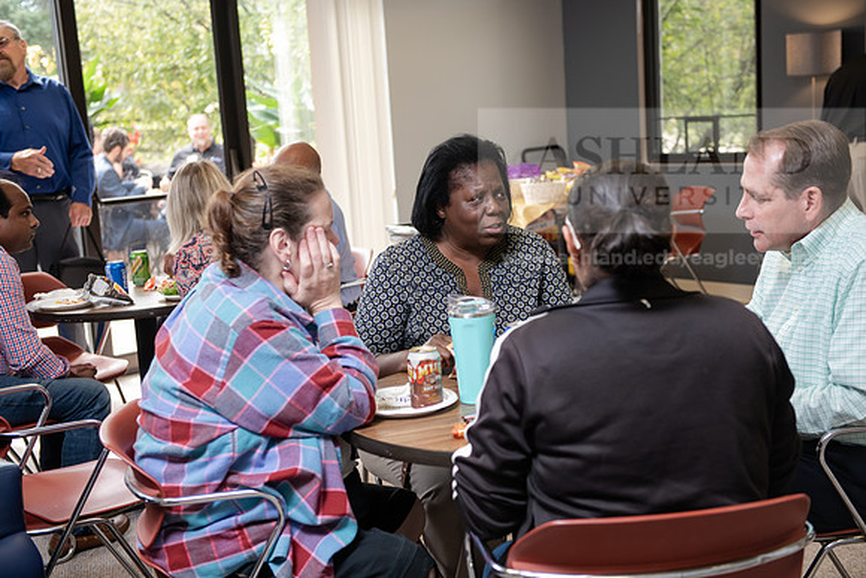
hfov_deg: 36.2
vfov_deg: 24.6
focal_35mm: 55
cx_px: 433
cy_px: 289
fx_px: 1323
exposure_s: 1/200
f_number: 3.5
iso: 800
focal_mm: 55
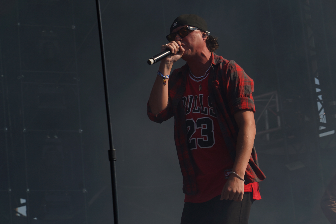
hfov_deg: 14.2
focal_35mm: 145
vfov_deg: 9.5
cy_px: 123
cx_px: 184
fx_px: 1353
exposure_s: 1/500
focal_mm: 105
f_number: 8
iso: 100
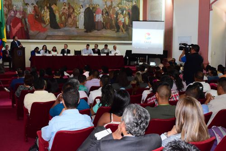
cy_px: 76
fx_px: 273
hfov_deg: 44.9
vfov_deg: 30.9
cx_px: 113
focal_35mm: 44
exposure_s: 1/80
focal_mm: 29
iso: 4000
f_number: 8
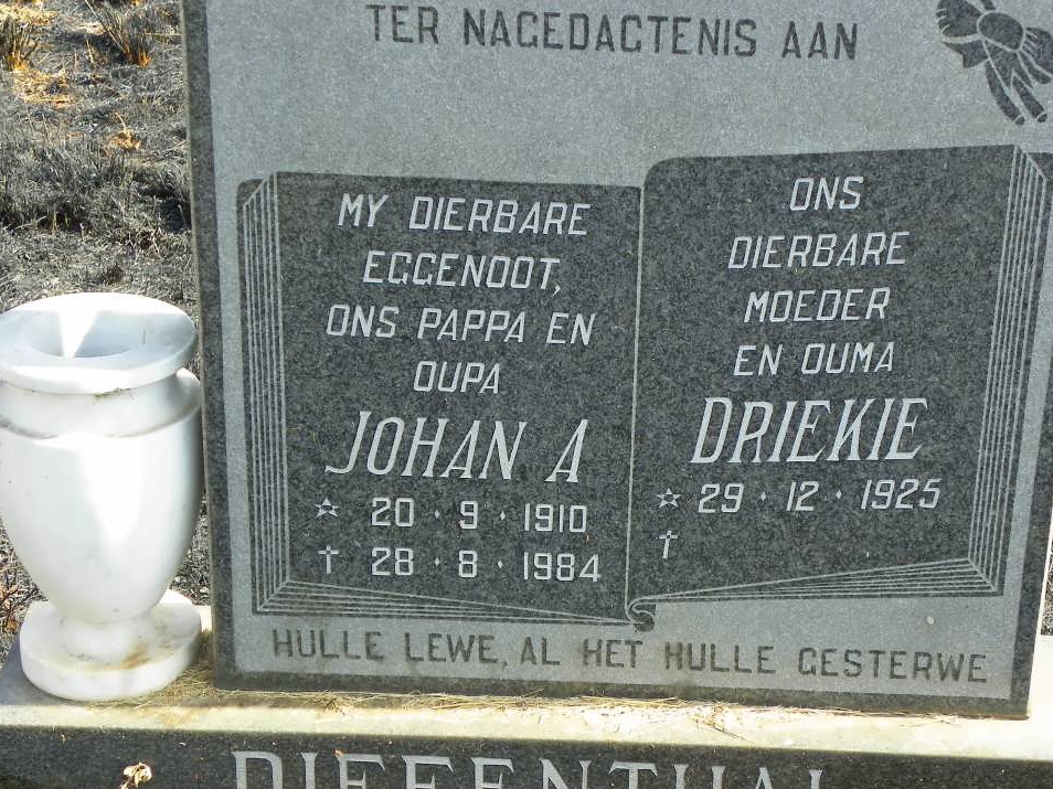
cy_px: 425
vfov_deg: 18.9
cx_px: 624
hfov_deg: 25.0
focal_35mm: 78
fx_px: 2372
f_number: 3.5
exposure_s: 1/100
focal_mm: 11
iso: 64
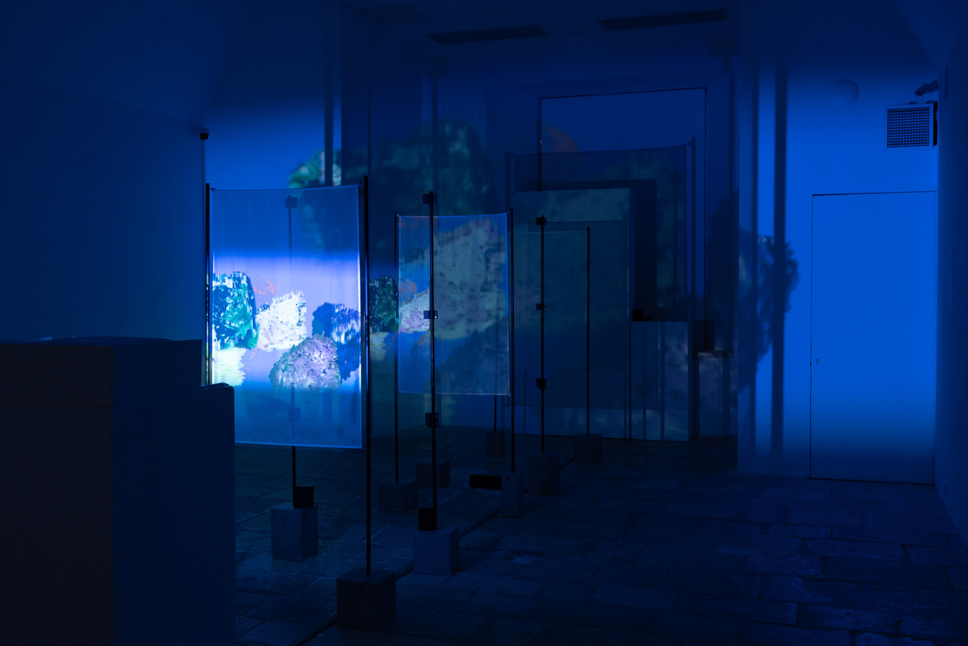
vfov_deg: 36.9
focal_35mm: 36
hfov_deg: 53.1
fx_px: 968
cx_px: 484
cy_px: 323
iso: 1000
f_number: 7.1
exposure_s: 1/8
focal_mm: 36
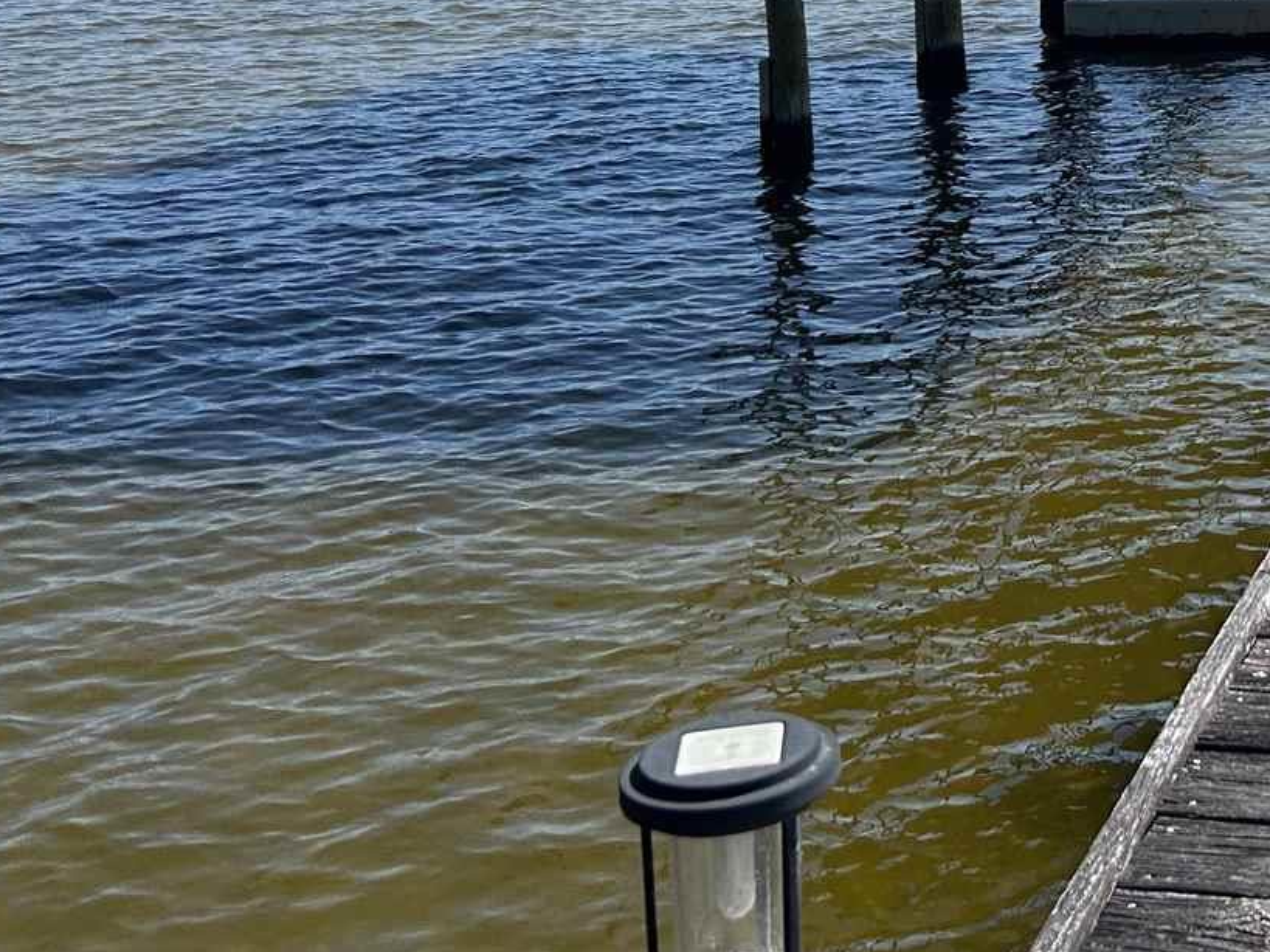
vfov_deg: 21.1
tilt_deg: -4.2
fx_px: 2384
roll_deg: +1.1
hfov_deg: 26.7
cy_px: -185
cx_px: 1496
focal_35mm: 65
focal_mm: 5.7
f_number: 1.5
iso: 50
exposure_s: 1/5882
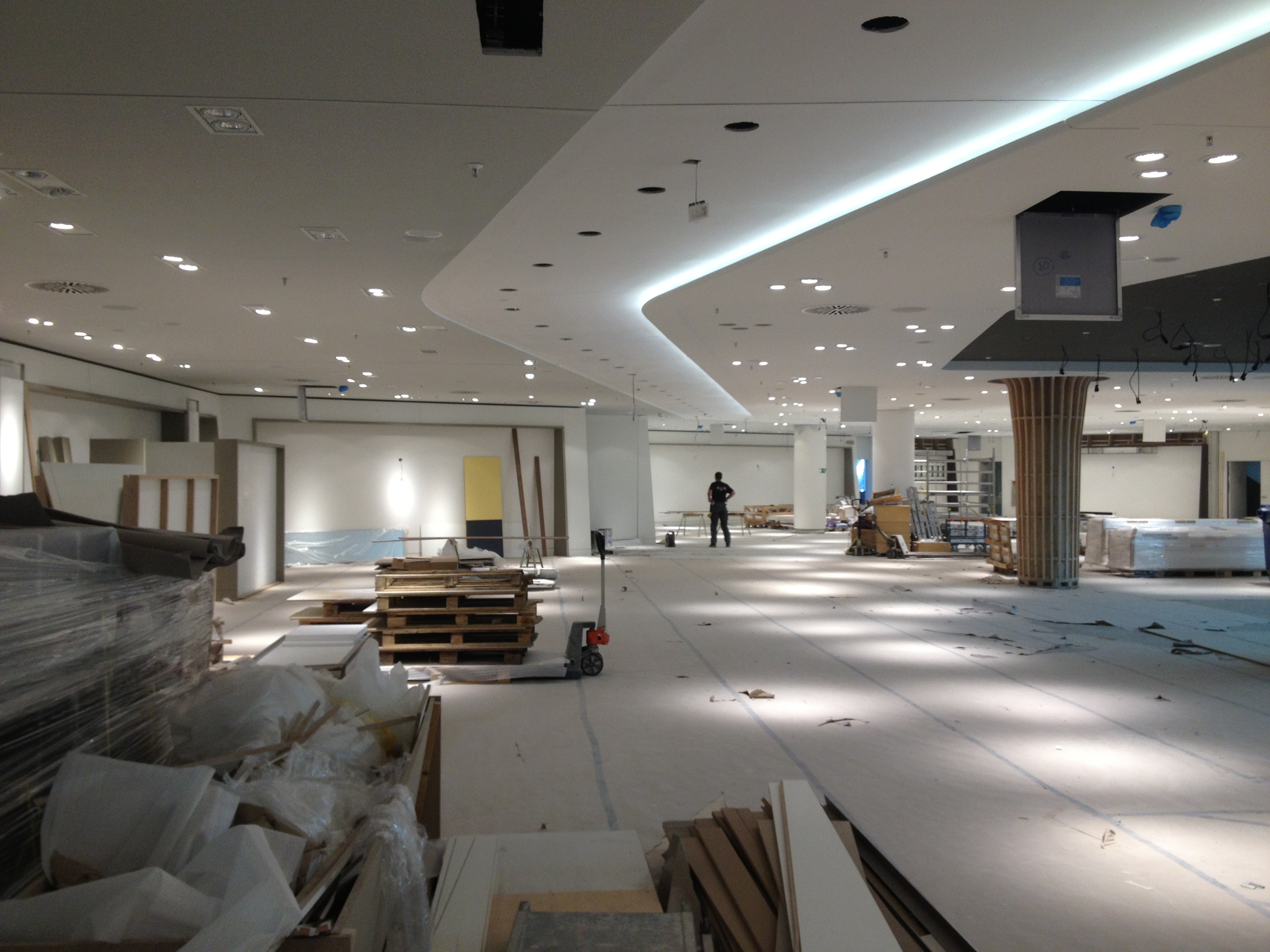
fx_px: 1284
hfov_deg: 52.6
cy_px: 476
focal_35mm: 35
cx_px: 635
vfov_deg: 40.7
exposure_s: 1/120
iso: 80
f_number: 2.4
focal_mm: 4.28
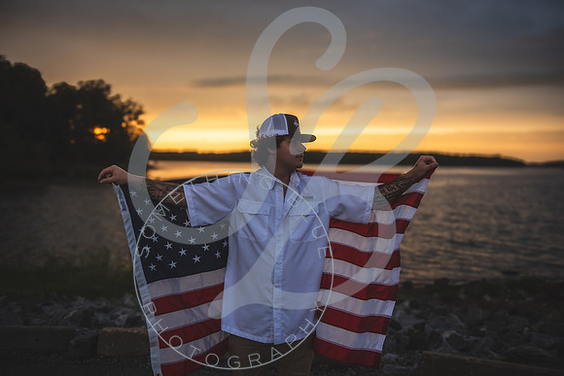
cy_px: 188
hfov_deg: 58.7
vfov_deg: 41.1
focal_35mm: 32
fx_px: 501
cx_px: 282
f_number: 2.8
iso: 100
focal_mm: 32
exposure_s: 1/500
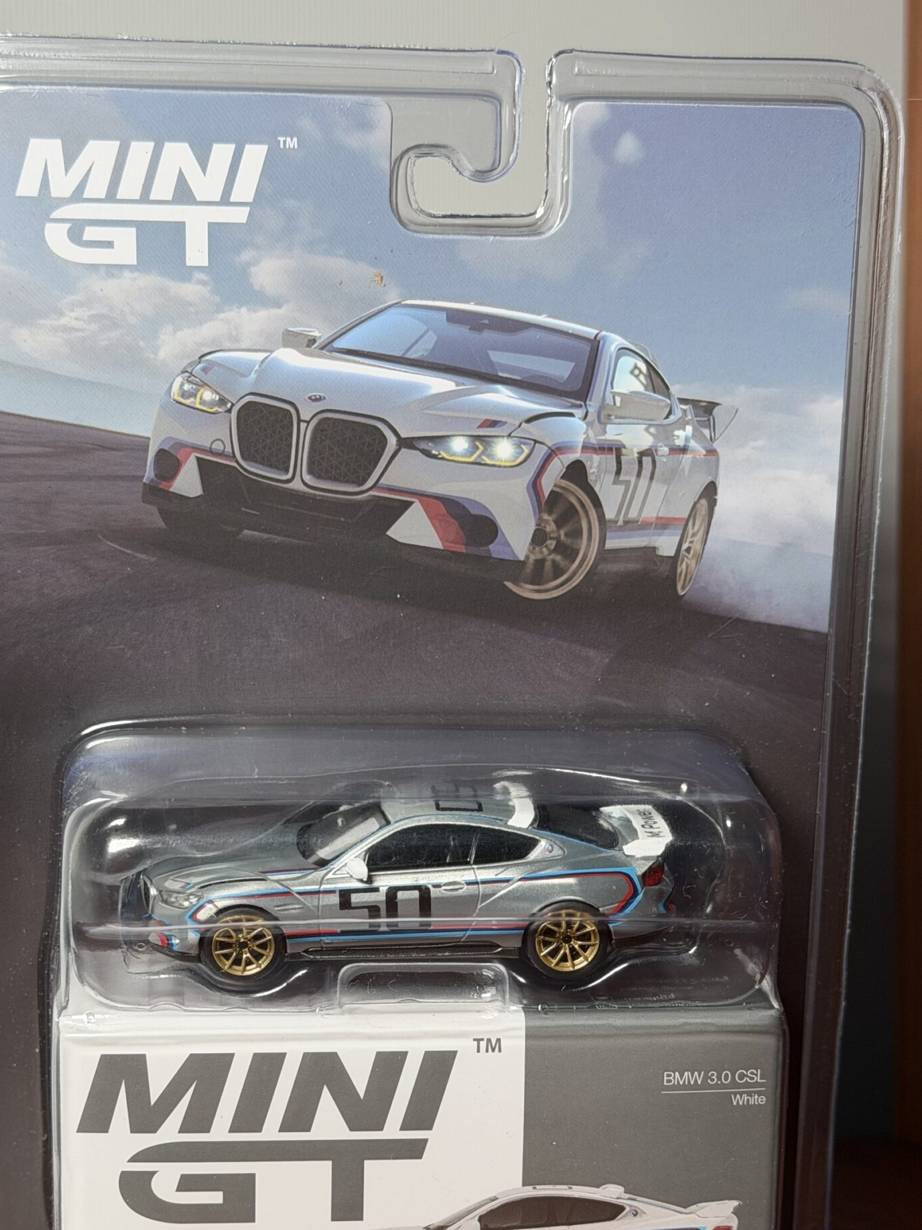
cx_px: 442
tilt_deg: -2.7
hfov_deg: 21.9
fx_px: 2379
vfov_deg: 28.8
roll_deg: +0.1
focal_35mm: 67
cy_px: 788
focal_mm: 6.76
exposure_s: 1/121
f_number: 1.78
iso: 64
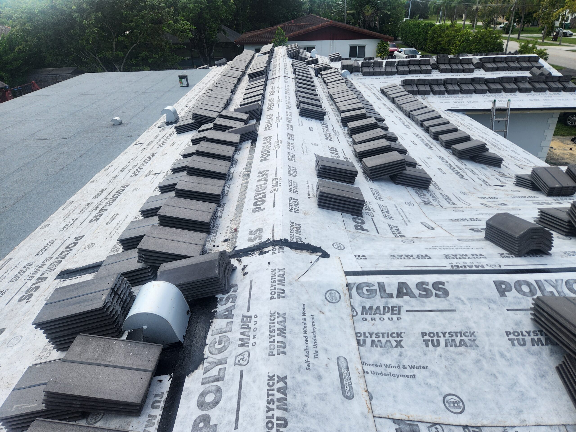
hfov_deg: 73.9
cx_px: 288
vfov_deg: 58.9
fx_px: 383
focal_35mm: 23
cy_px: 216
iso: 20
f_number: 1.8
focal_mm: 5.4
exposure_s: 1/1533
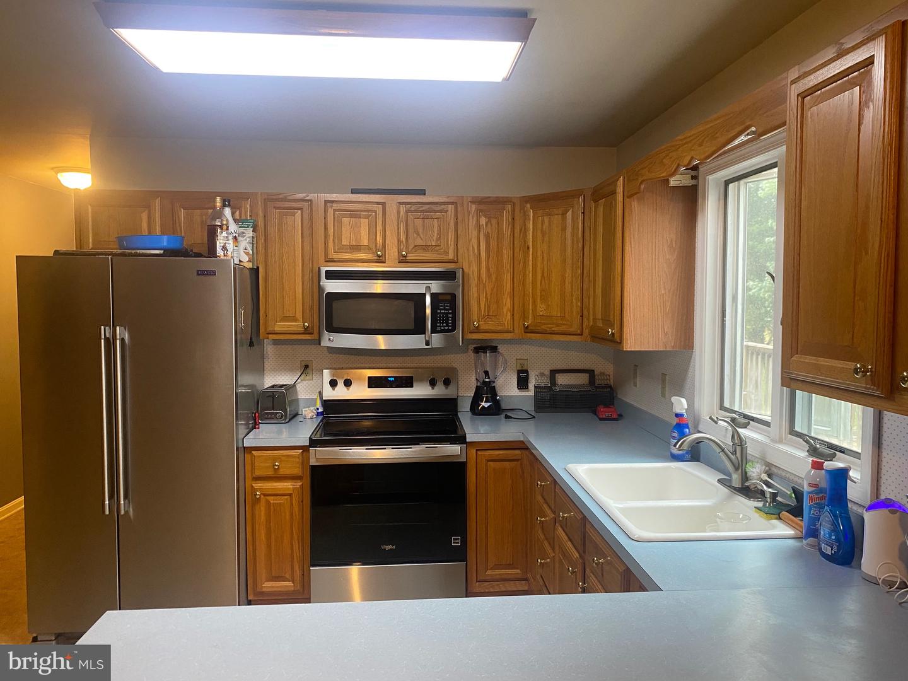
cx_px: 454
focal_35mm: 26
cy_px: 340
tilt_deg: -2.8
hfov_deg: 67.3
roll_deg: -0.1
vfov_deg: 53.1
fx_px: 682
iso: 200
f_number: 1.8
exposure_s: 1/60
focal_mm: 4.25
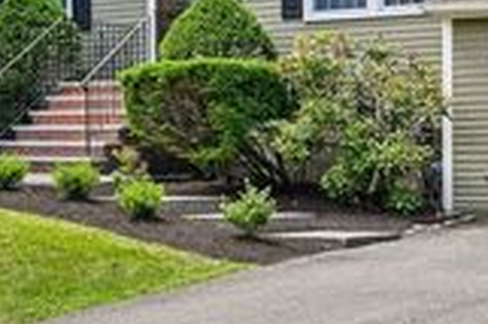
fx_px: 1259
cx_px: 433
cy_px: -147
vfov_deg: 13.9
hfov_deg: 21.5
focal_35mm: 93
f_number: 8
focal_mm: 30
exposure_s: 1/400
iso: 400
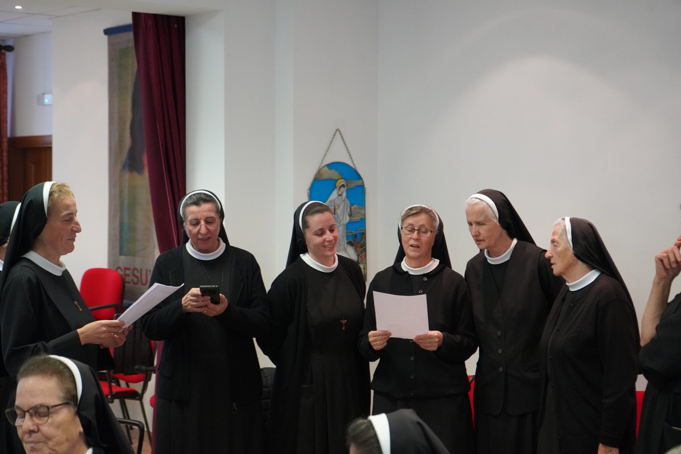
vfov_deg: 20.6
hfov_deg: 30.5
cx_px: 340
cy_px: 227
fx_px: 1248
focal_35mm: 66
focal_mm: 66
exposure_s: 1/160
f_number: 5.6
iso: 8000
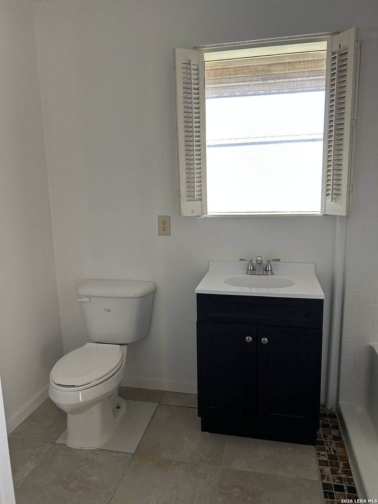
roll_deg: +0.2
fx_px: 379
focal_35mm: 26
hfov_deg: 53.1
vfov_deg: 67.3
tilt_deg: -9.4
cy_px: 252
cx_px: 189
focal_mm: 5.7
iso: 200
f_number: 1.5
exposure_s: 1/60
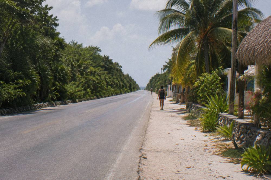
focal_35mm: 24
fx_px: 181
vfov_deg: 53.1
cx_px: 136
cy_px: 90
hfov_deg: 73.8
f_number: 7.1
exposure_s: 1/400
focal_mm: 24
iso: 320
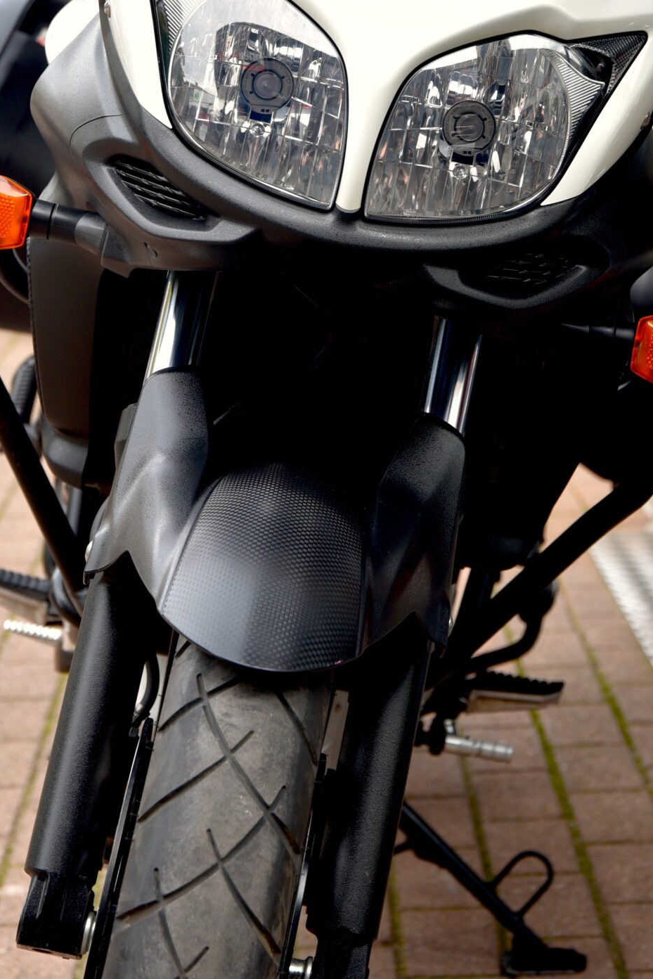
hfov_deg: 12.0
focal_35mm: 114
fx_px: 3099
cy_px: 287
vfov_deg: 17.9
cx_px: 386
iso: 200
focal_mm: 62
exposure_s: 1/100
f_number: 5
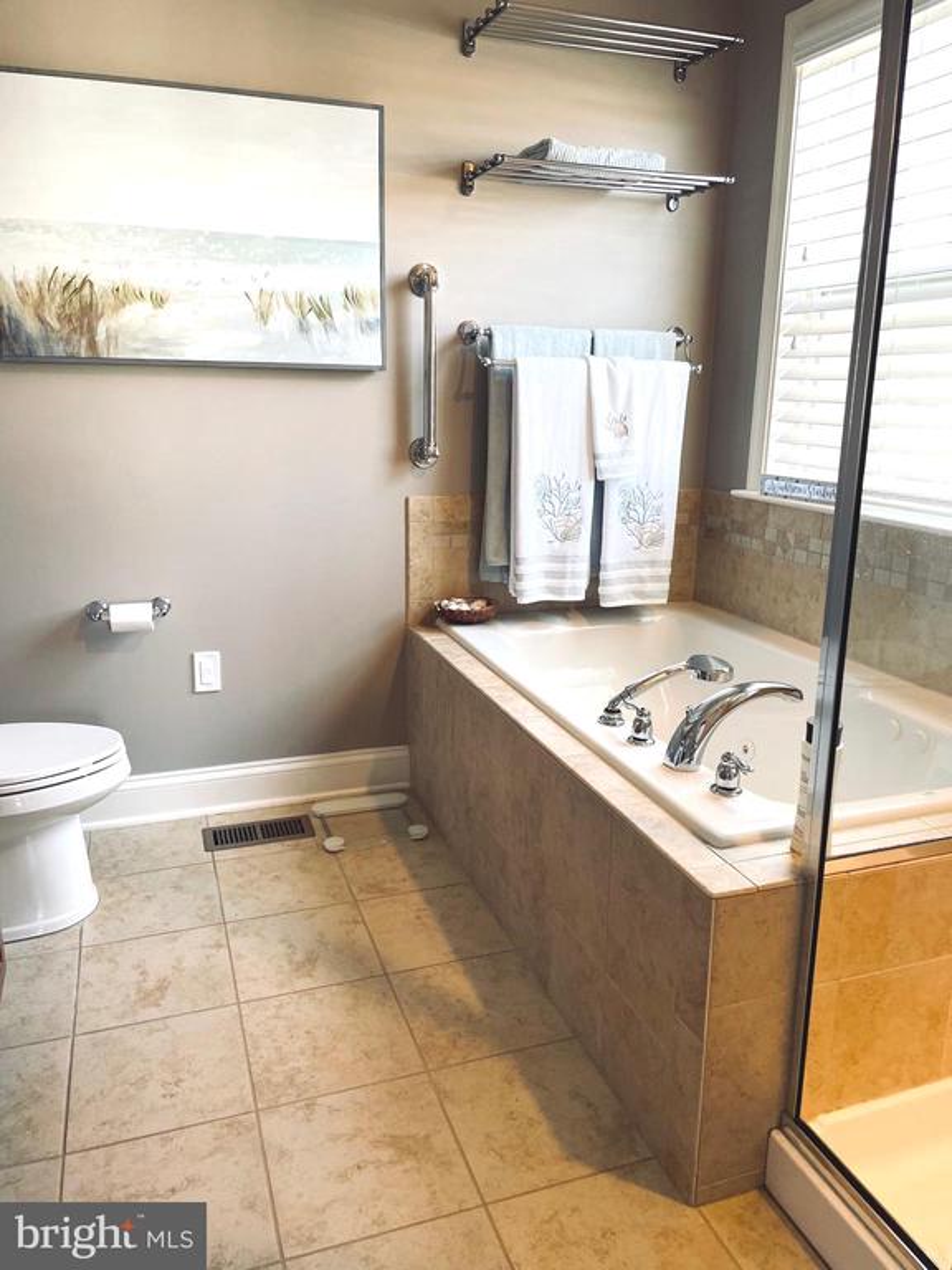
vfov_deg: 67.3
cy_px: 635
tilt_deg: -14.2
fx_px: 953
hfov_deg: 53.1
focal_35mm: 26
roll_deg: -0.1
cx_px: 476
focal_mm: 4.2
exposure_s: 1/120
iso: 125
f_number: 1.6
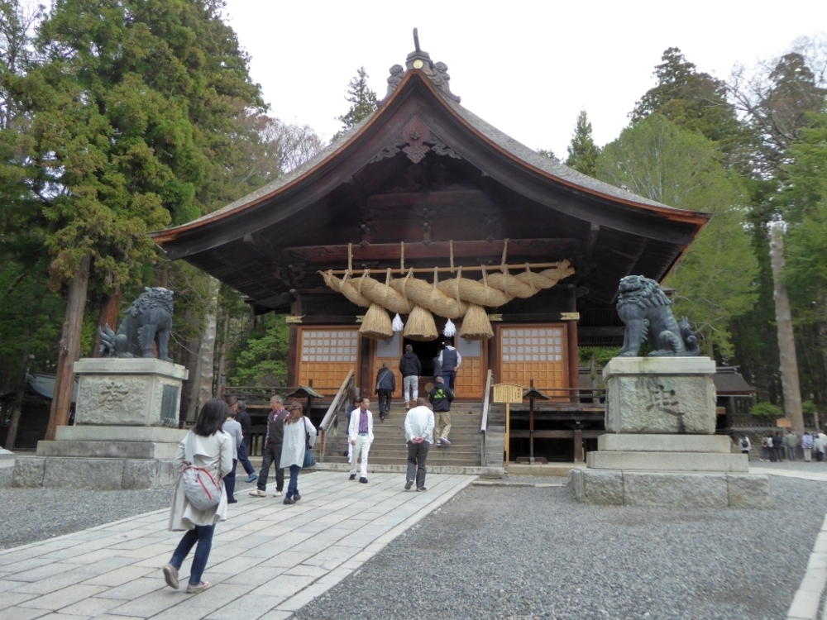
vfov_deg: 48.2
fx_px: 693
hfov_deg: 61.7
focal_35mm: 29
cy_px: 310
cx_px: 414
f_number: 3.5
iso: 160
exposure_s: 1/200
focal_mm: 5
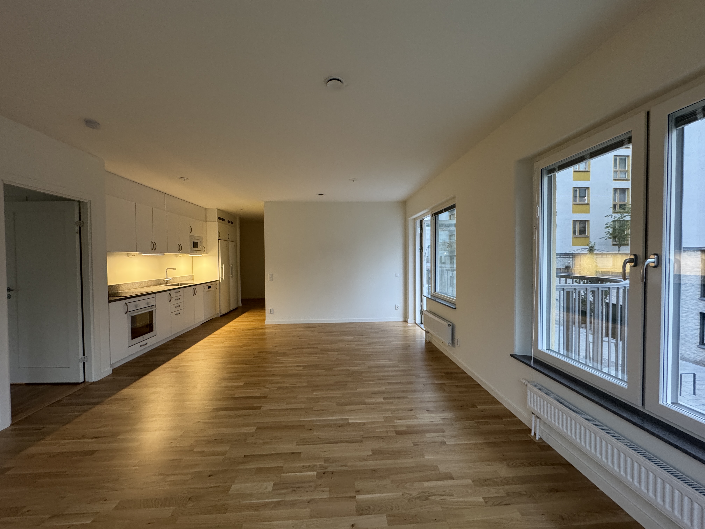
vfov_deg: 85.7
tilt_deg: -0.7
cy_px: 264
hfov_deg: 102.1
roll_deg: +0.9
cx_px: 352
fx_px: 285
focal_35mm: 14
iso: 320
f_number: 2.2
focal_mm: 2.22
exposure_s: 1/50
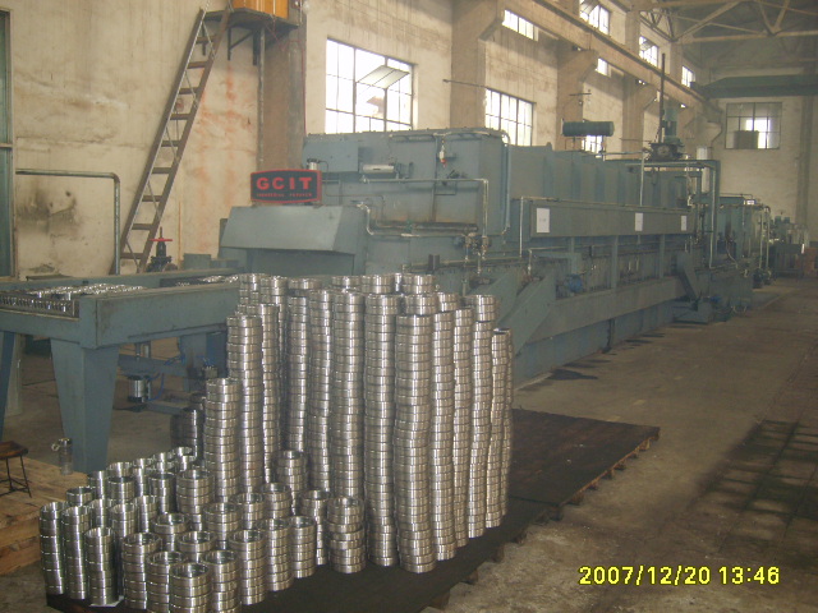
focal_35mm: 35
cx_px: 409
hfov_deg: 52.6
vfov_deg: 40.7
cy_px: 306
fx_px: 827
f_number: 2.8
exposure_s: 1/45
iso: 128
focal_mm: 5.8
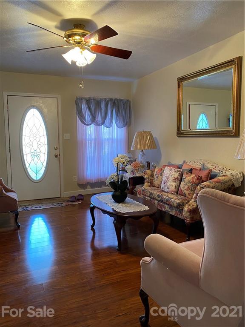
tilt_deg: -4.6
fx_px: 245
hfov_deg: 53.1
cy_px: 164
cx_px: 122
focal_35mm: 26
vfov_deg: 67.3
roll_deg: -0.1
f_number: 1.8
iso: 250
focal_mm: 4.25
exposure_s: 1/60
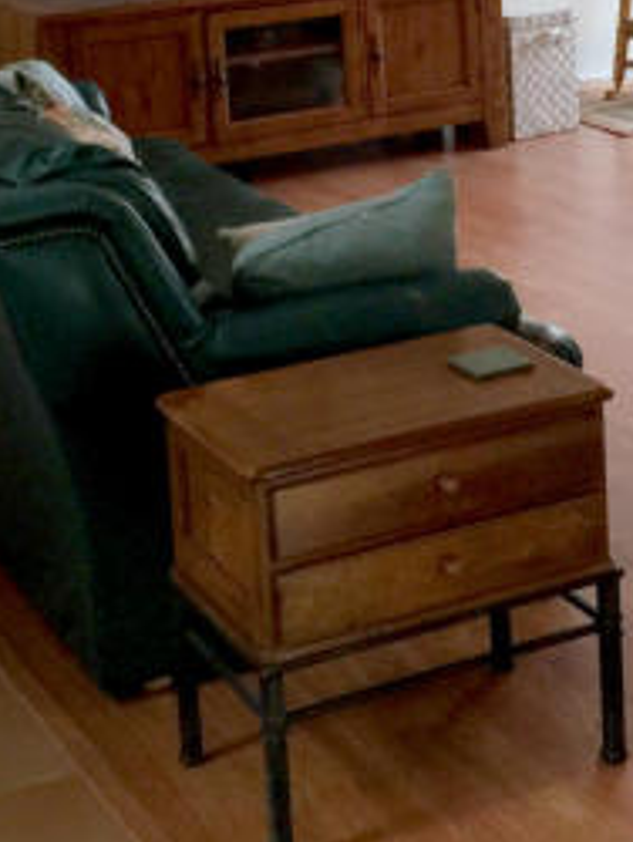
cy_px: 17
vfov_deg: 21.3
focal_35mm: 89
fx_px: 2166
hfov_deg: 16.5
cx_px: 529
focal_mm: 4.15
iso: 50
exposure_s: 1/30
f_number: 2.2
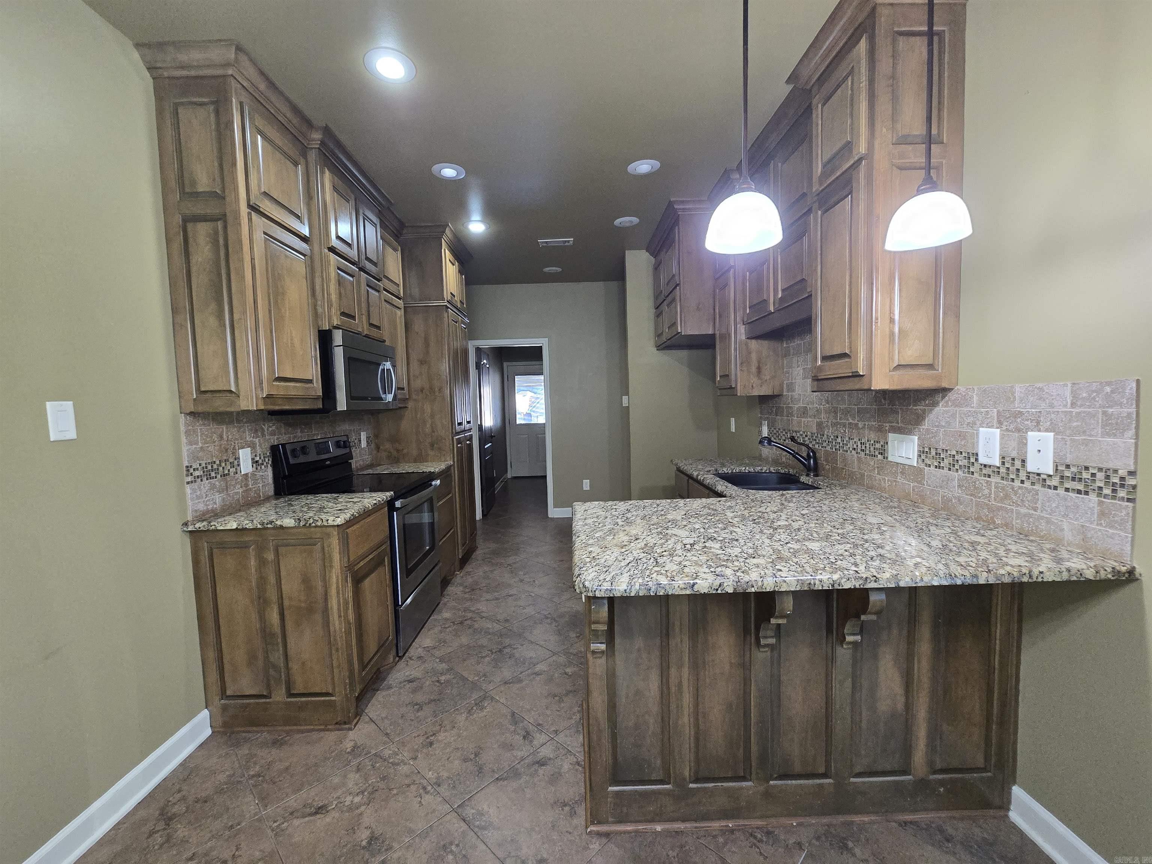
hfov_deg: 106.2
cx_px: 576
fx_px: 433
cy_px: 432
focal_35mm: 13
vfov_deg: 89.9
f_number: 2.2
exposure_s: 1/60
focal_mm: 2.2
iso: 640
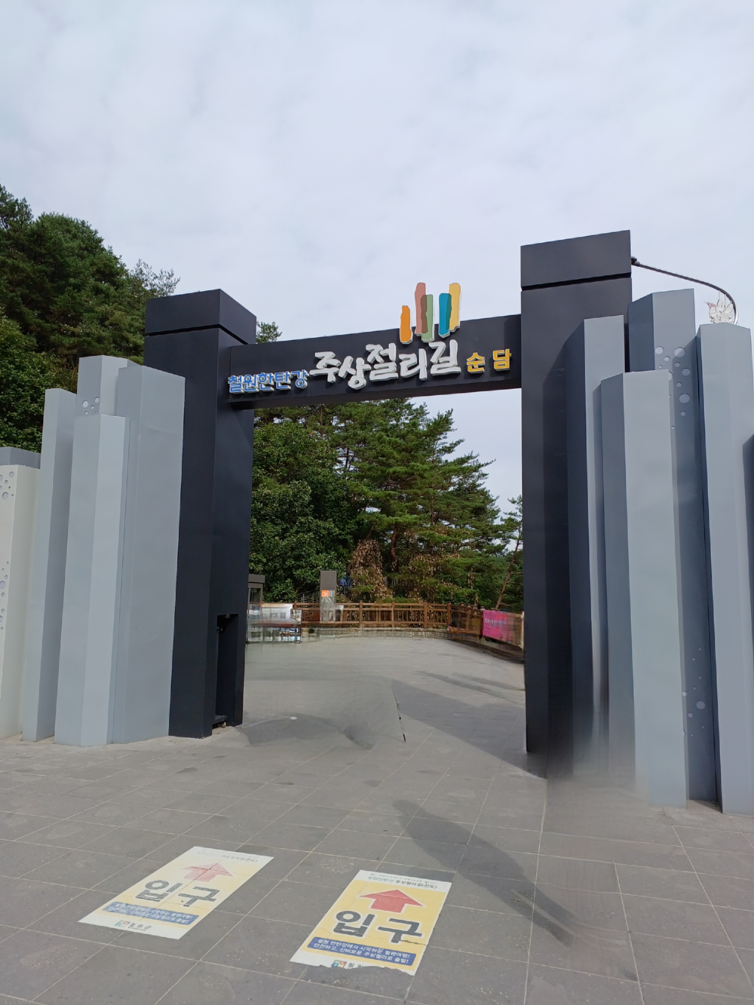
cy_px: 502
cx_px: 377
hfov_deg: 58.9
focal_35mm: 23
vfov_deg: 73.9
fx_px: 668
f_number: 1.8
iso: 20
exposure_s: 1/435
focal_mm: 5.06
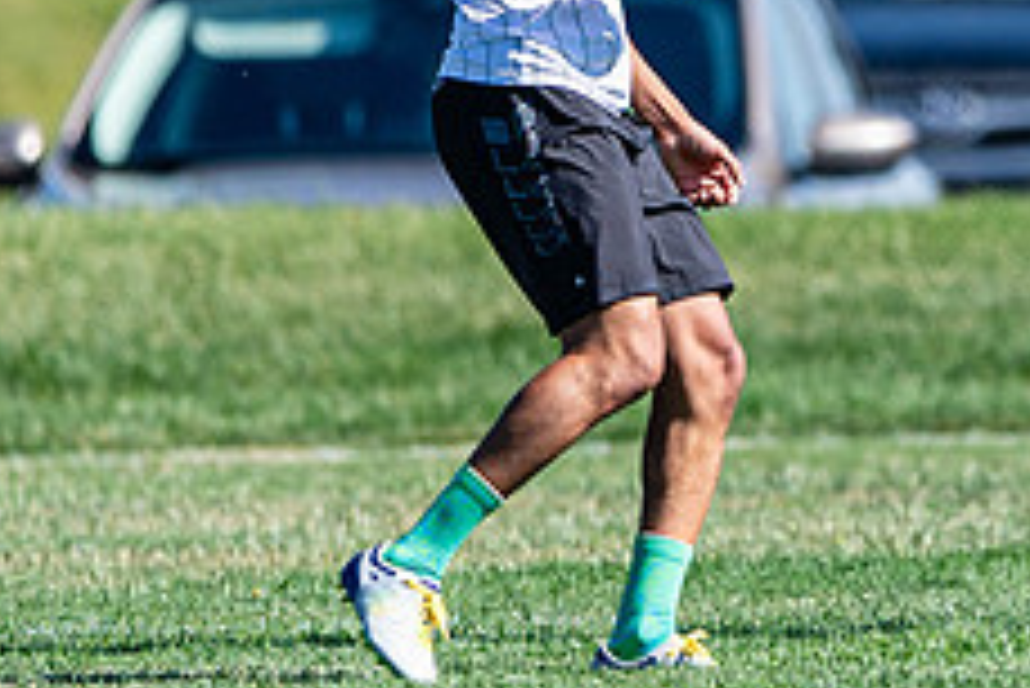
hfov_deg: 1.1
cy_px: -86
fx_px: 54508
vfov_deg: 0.7
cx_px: 1599
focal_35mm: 1904
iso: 140
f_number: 2.8
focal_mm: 400
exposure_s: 1/2000
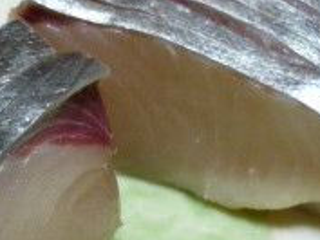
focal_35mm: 119
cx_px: 72
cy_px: 186
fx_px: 1101
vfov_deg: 12.4
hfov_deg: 16.4
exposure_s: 1/30
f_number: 2.8
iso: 200
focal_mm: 5.5
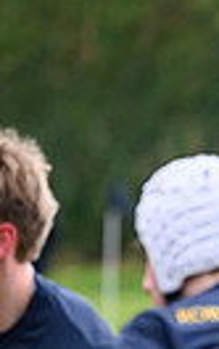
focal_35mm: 893
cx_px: 596
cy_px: 435
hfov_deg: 1.5
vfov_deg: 2.3
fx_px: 8491
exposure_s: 1/2500
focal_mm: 200
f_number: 3.5
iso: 2500
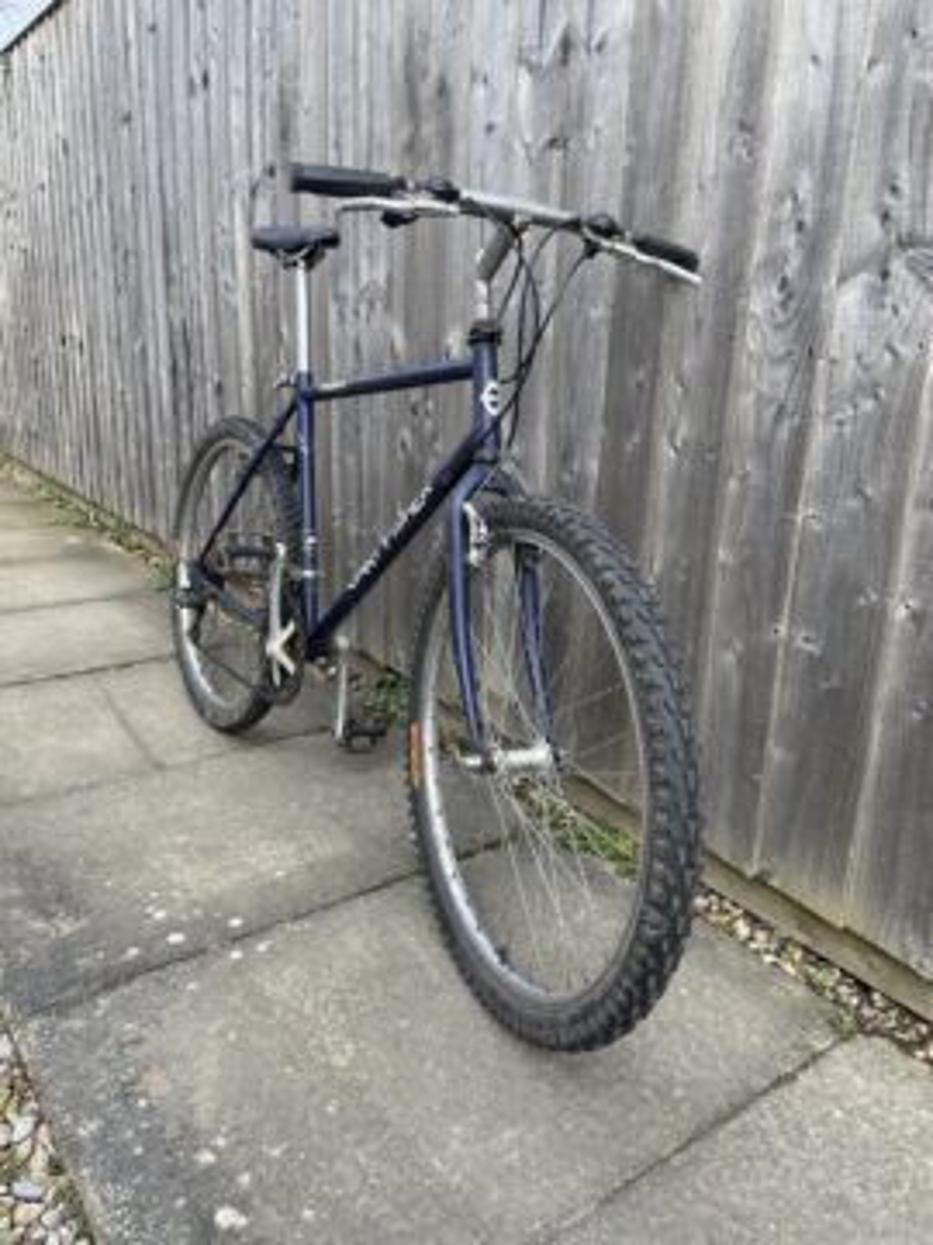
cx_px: 466
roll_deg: -2.3
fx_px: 934
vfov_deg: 67.3
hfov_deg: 53.1
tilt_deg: -16.4
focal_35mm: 26
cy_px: 622
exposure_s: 1/584
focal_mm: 4.2
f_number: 1.6
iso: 32
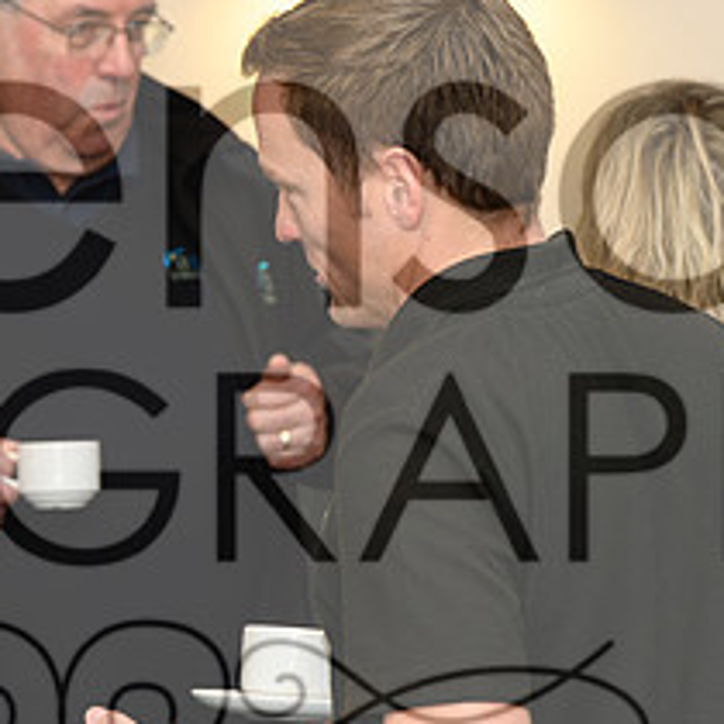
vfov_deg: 7.6
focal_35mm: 231
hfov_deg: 7.5
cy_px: 266
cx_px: -1
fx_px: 5466
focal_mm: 93
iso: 1250
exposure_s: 1/160
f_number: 4
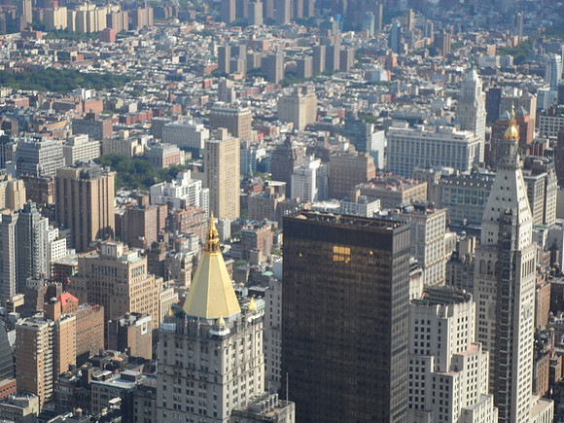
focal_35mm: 100
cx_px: 282
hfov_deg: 19.6
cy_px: 212
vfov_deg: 14.8
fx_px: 1629
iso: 80
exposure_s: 1/350
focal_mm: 18
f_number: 5.2
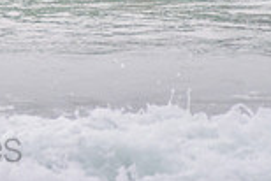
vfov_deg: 0.6
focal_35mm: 2309
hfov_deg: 0.9
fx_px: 17398
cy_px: -178
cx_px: -230
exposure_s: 1/1000
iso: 800
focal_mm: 500
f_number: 5.6
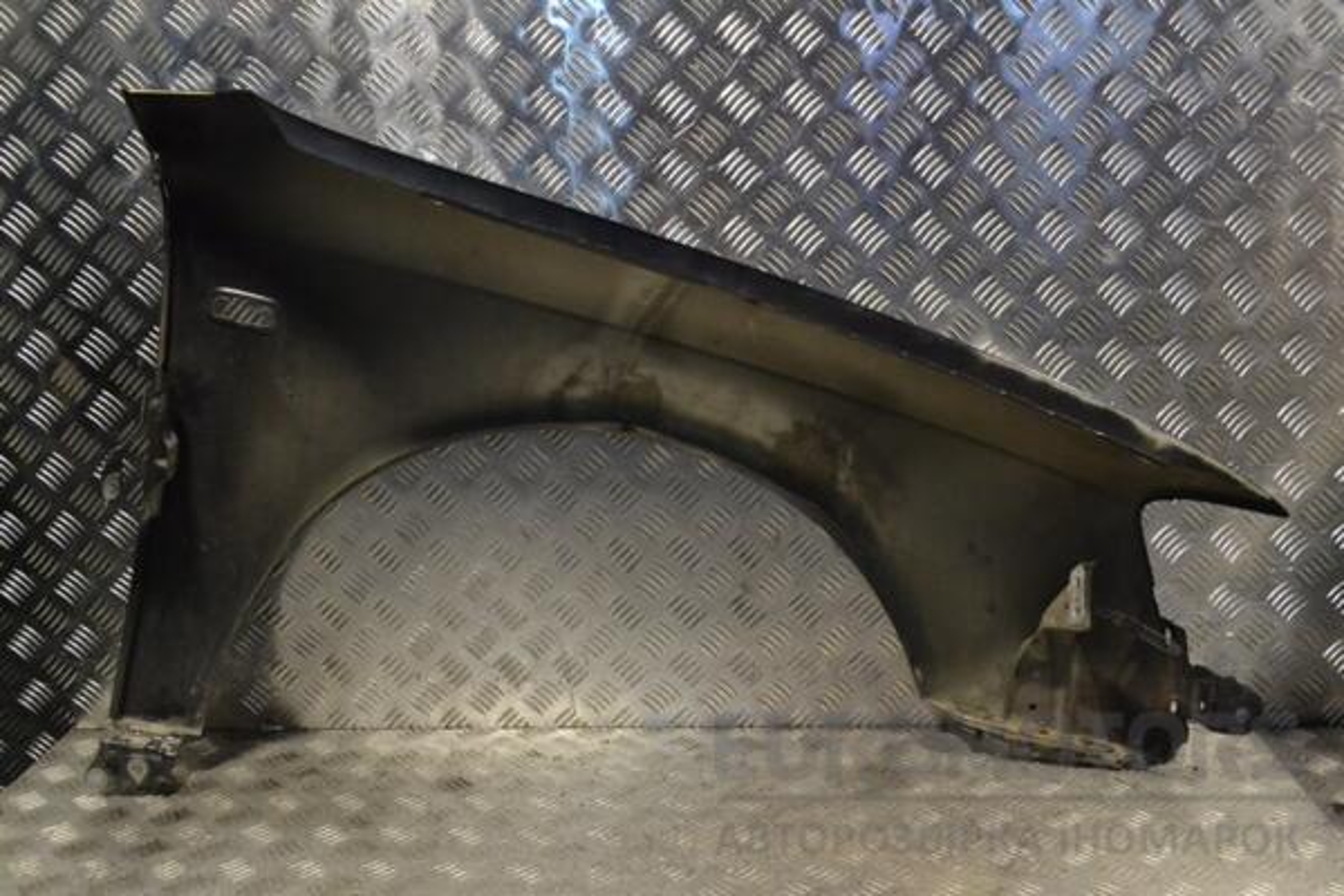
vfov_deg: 36.9
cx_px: 672
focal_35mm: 36
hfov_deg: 53.1
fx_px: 1344
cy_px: 448
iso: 3200
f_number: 9
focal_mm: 24
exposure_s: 1/250
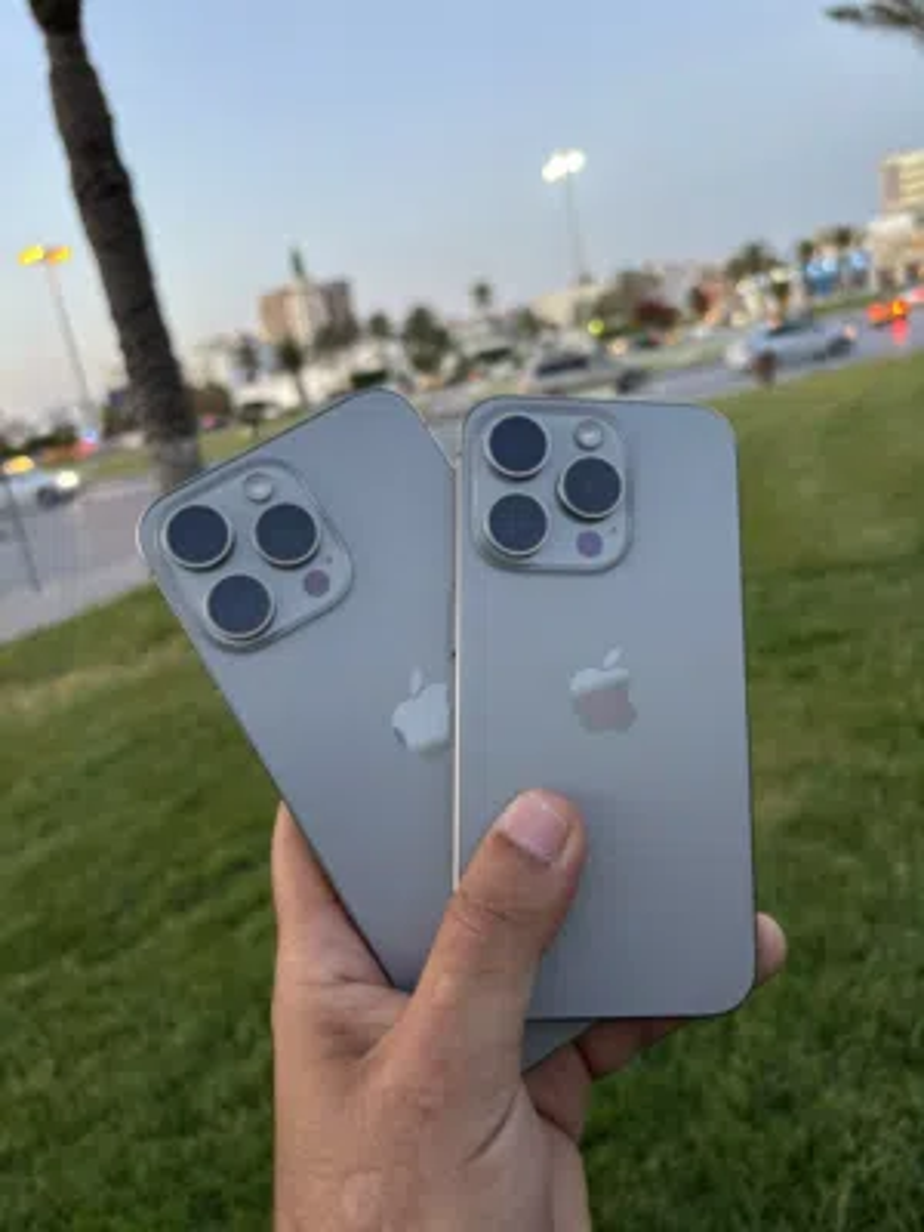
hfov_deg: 53.1
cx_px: 462
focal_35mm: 26
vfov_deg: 67.3
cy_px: 616
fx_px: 925
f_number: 1.6
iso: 160
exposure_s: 1/50
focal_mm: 5.96
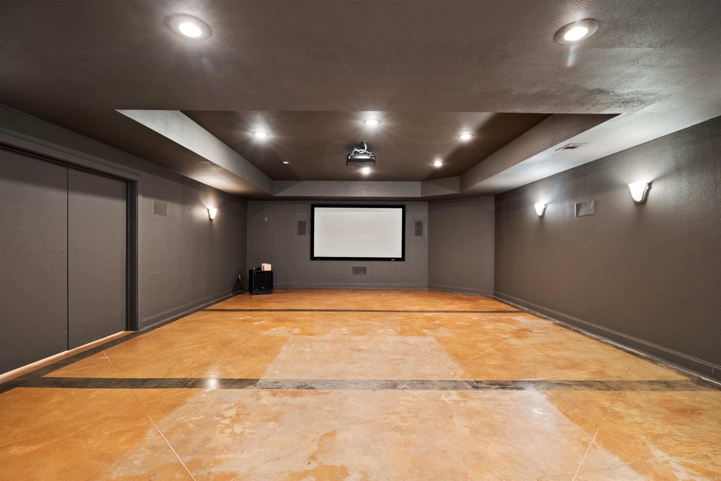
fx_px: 320
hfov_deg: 96.7
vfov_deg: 73.7
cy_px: 240
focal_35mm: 16
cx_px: 360
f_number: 5.6
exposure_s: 1/2
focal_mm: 16
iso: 1600
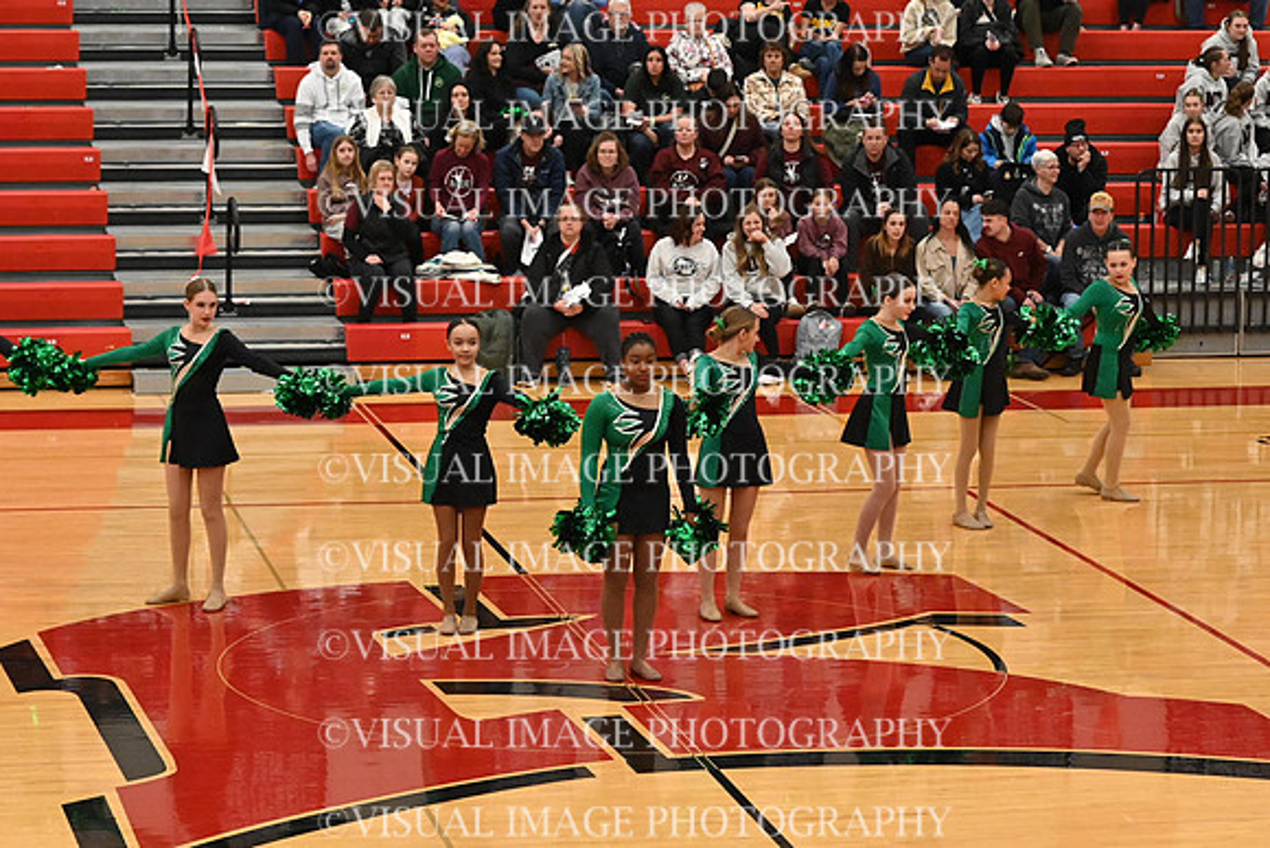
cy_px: 424
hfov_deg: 19.5
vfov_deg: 13.0
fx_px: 3705
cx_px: 635
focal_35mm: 105
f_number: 4
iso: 8000
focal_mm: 70
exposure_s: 1/400
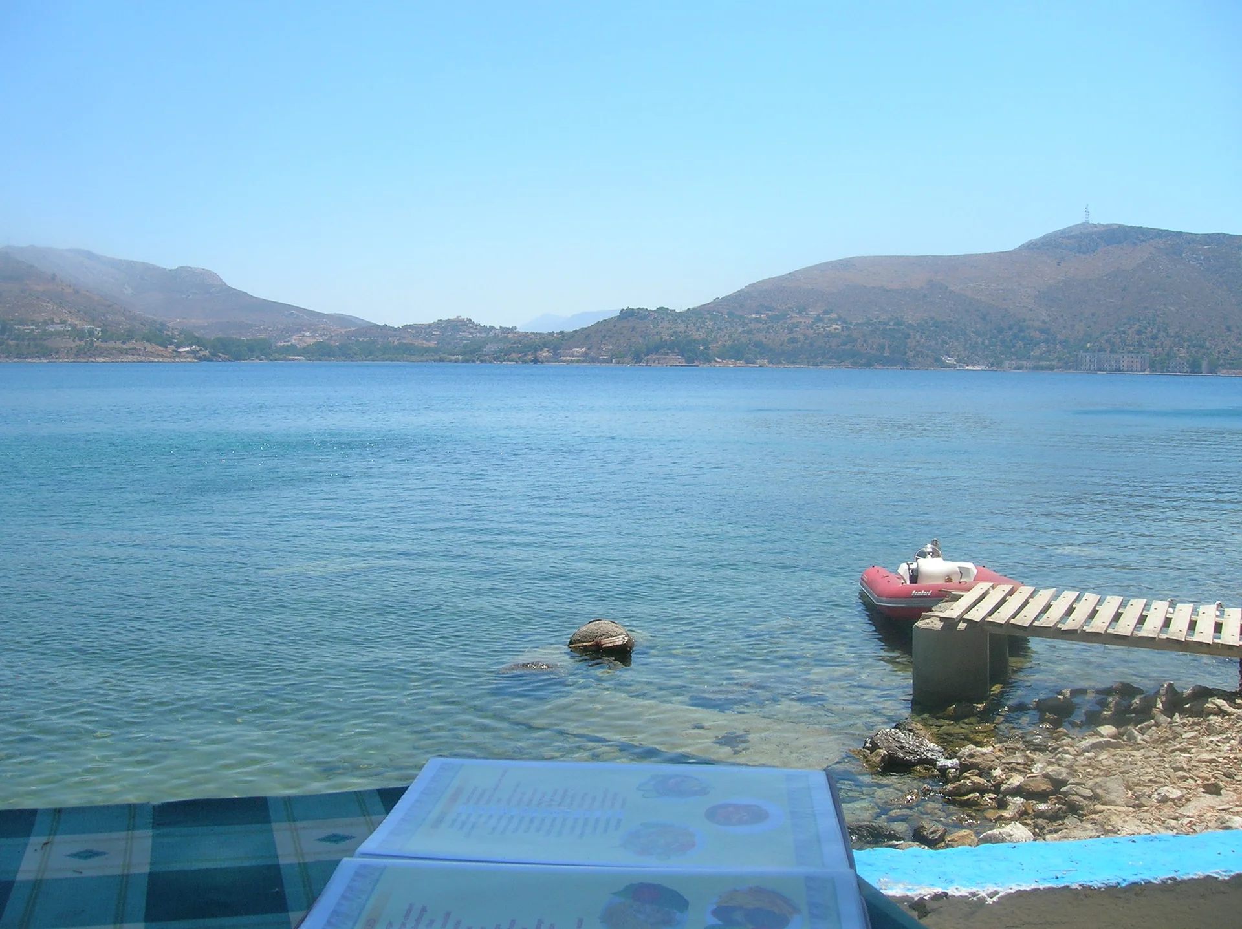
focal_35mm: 34
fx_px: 1219
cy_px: 464
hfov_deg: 54.0
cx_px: 621
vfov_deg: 41.7
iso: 50
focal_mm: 5.7
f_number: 4.9
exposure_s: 1/408
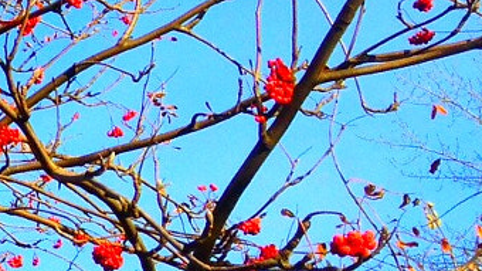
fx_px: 2159
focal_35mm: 169
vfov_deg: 7.0
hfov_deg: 11.0
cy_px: -207
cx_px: -620
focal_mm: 4.12
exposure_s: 1/733
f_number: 2.4
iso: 50
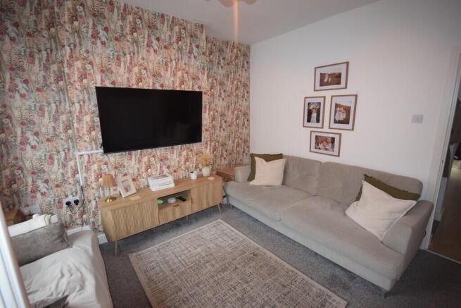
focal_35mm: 16
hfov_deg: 95.0
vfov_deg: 72.1
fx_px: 211
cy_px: 154
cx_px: 230
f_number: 4.2
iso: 1000
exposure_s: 1/60
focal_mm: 11
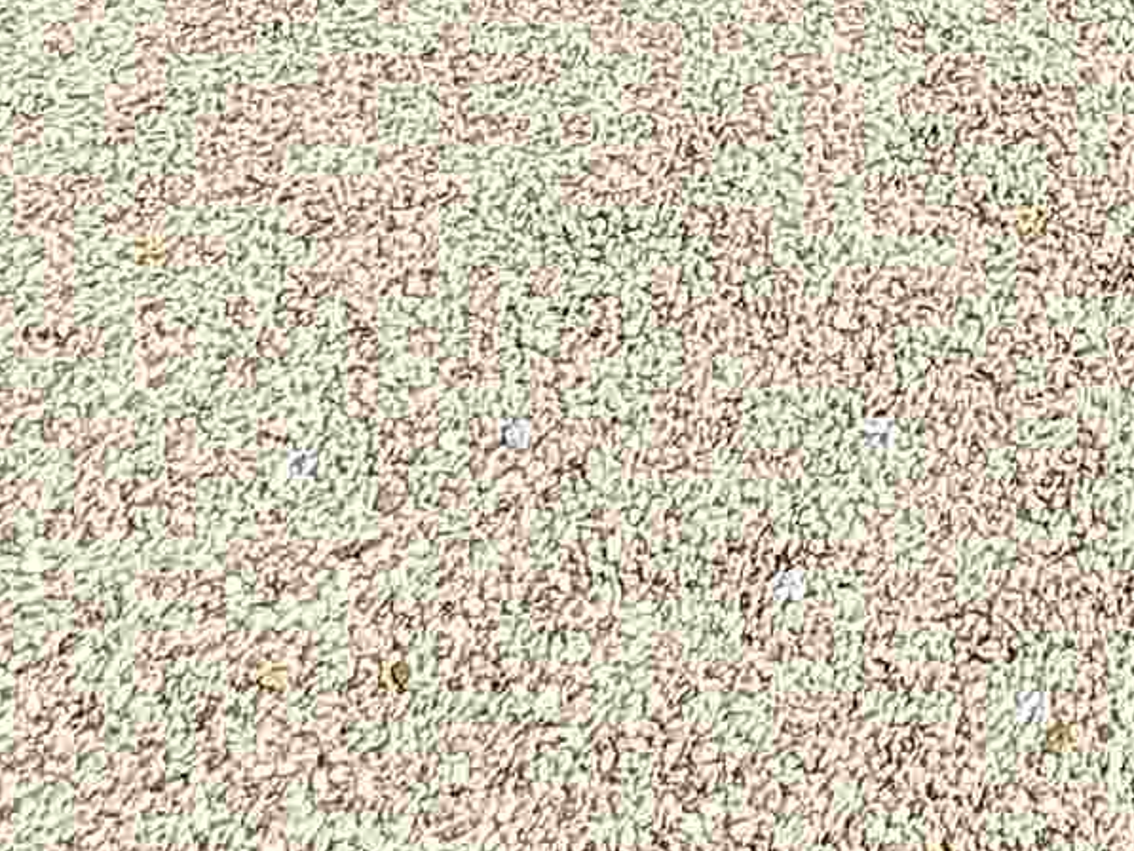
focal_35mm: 72
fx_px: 2359
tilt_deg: -2.1
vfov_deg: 13.6
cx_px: 2050
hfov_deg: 19.8
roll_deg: +2.6
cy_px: -1284
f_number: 2.2
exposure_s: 1/2146
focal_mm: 2.22
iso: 50
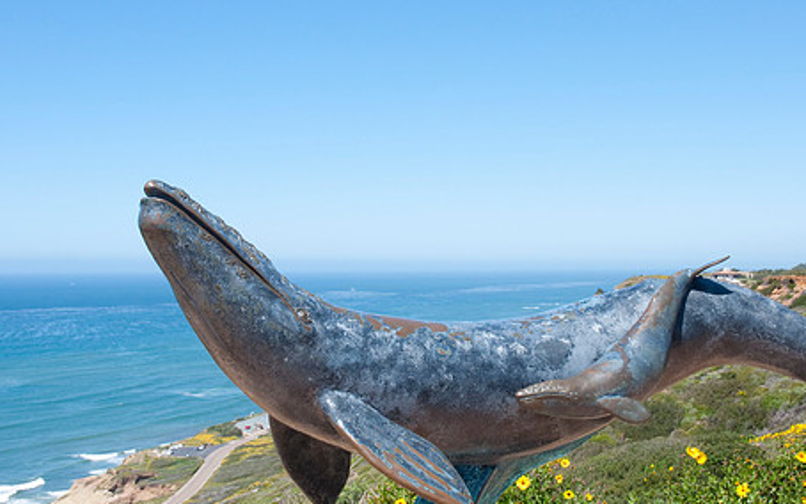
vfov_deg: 24.6
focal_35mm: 53
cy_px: 249
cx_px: 454
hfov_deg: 38.4
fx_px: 1157
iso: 200
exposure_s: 1/320
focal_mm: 27
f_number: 9
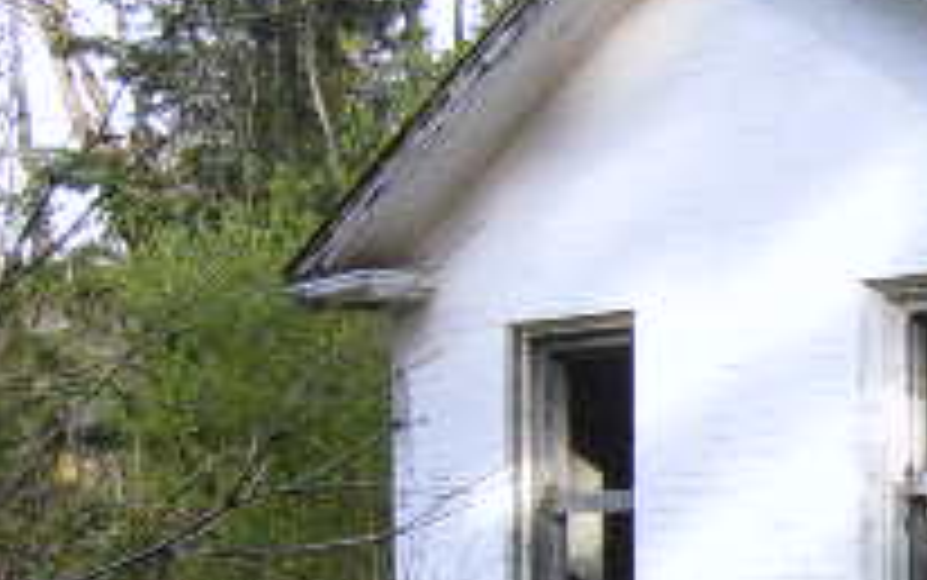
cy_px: 580
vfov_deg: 11.3
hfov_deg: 17.2
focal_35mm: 115
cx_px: 1134
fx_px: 2907
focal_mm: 5.8
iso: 50
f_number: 2.8
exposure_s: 1/125
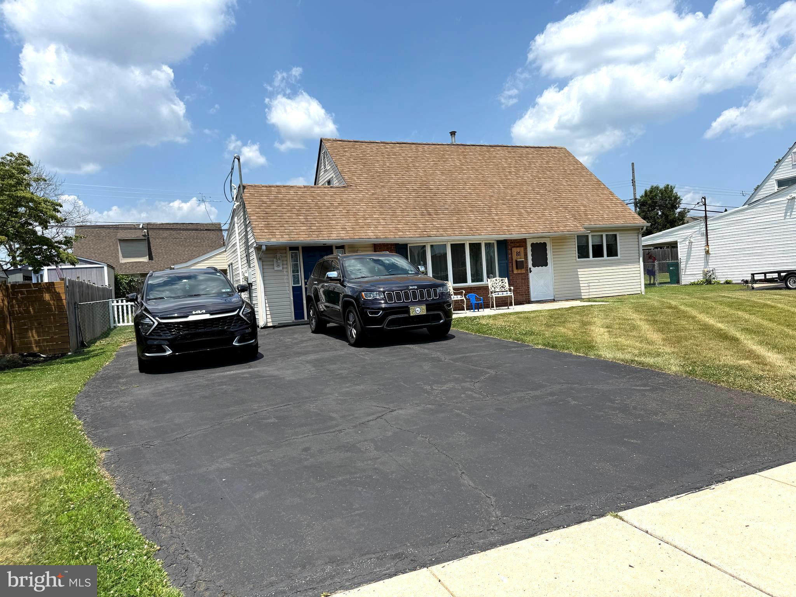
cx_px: 398
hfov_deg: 71.6
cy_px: 298
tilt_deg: +0.6
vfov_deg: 56.8
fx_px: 552
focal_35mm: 24
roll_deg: +4.0
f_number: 1.78
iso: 80
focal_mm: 6.76
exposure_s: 1/6173
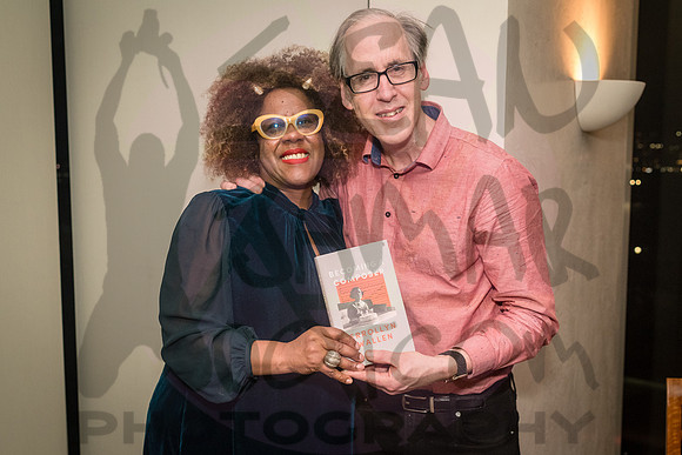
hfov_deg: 47.8
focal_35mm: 41
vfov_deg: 32.9
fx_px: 770
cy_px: 260
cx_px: 342
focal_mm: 35
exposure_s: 1/200
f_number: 4
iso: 3200
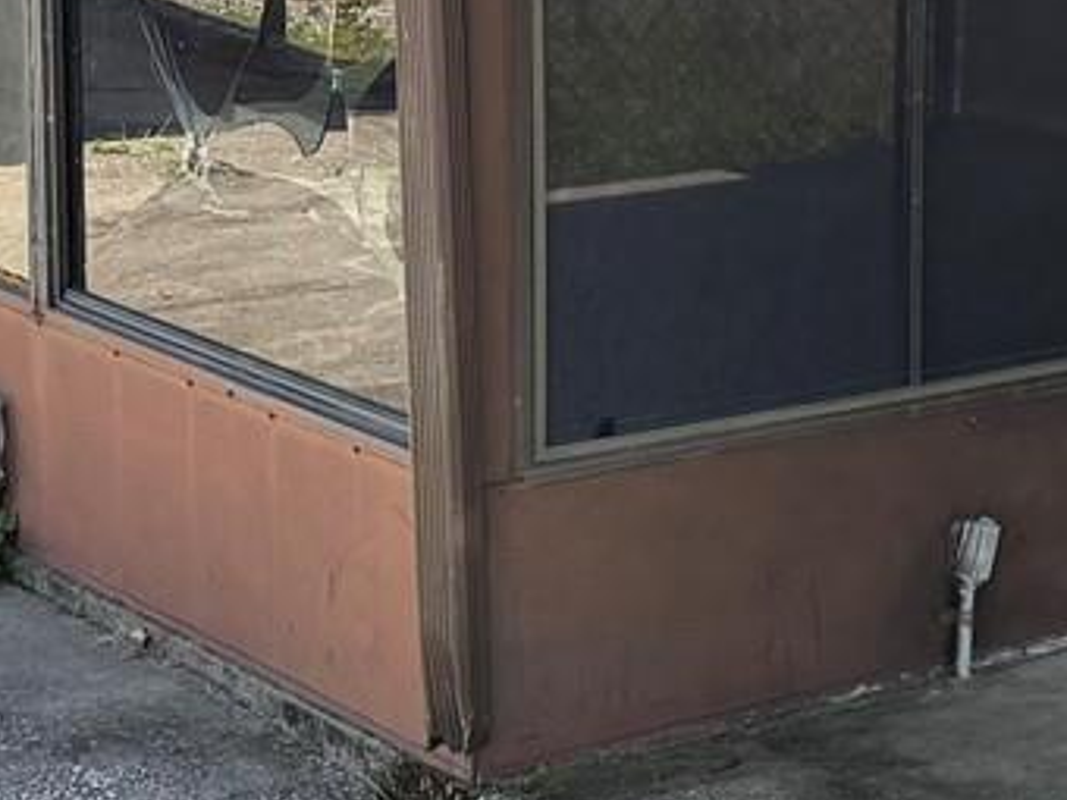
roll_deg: -2.5
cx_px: 1930
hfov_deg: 15.1
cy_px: -13
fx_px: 3483
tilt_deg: -5.9
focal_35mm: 113
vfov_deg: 12.9
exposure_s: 1/1211
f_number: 1.78
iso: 100
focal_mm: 6.76
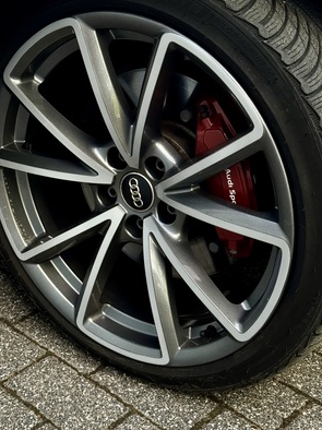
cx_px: 156
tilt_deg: -27.3
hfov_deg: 25.2
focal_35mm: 58
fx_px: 720
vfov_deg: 33.2
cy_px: 189
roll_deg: +1.1
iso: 64
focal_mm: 6.76
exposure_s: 1/540
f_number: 1.78
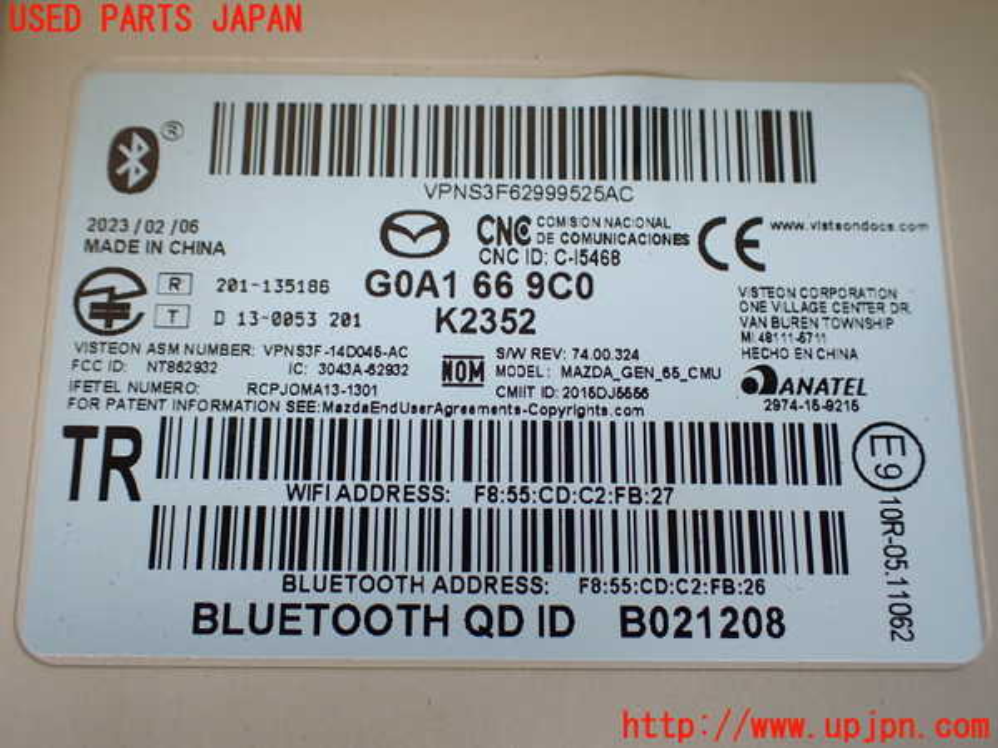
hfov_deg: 60.0
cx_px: 499
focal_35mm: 30
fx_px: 865
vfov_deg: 46.8
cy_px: 374
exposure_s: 1/125
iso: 160
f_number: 2.3
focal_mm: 5.4
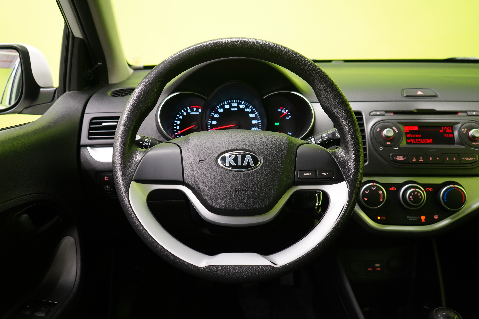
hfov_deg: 63.7
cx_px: 240
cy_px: 160
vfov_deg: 45.0
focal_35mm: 29
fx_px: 386
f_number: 5
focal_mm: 29
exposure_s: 1/25
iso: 1250
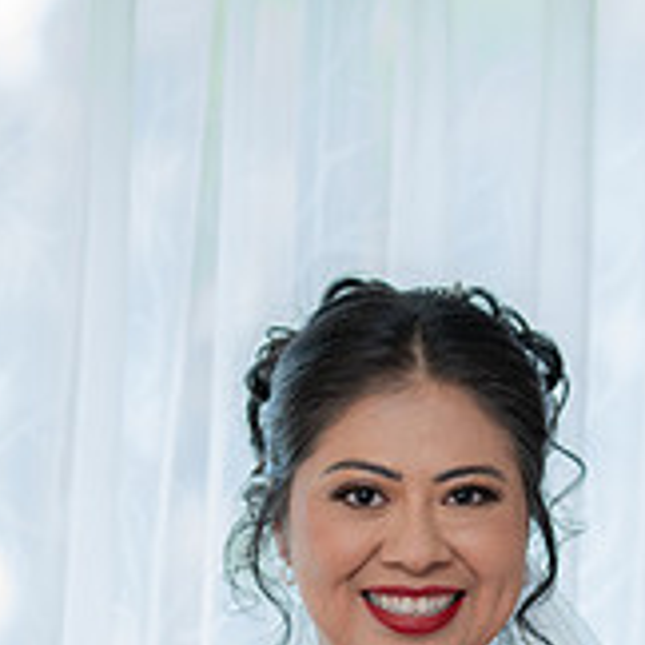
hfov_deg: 8.7
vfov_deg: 8.6
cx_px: 311
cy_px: 812
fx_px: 4237
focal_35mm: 201
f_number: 2
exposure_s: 1/125
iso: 80
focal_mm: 85
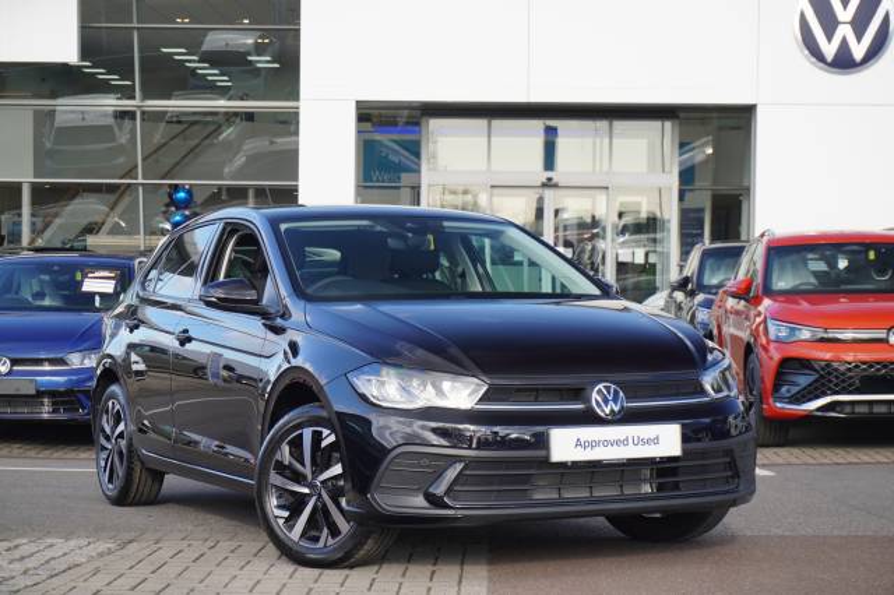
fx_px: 1861
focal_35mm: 75
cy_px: 298
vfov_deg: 18.2
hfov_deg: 27.0
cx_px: 447
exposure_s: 1/90
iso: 100
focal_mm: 50
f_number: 5.6
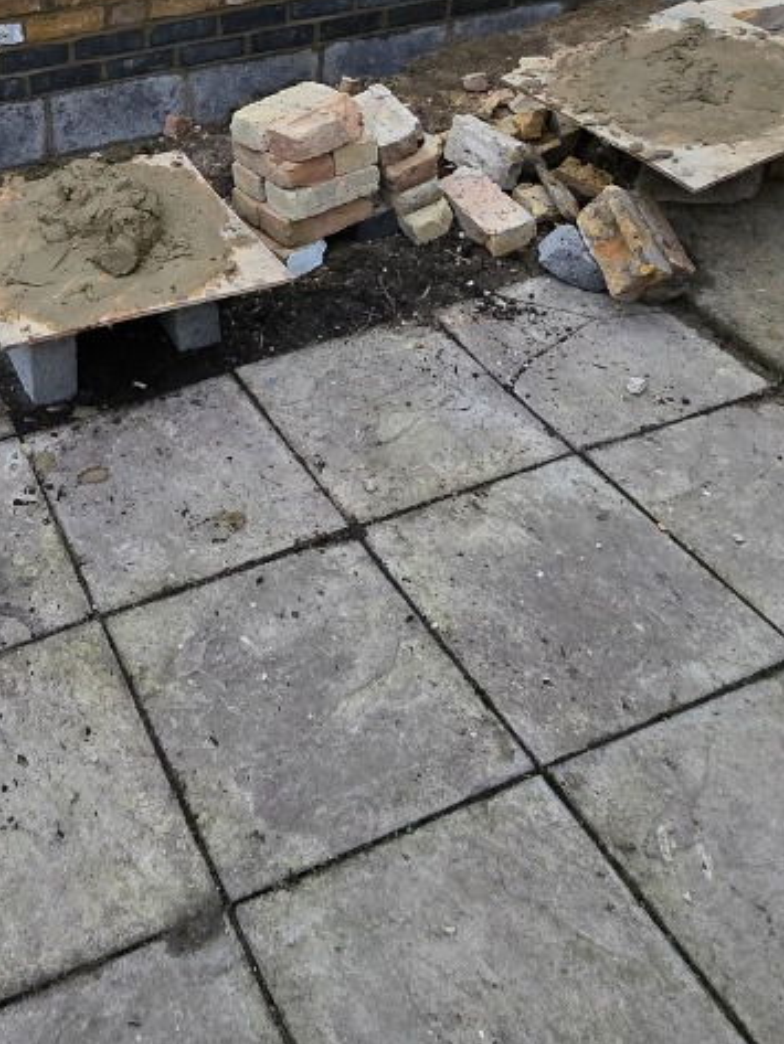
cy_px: 148
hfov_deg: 39.6
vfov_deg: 50.4
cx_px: 68
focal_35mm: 33
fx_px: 996
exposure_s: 1/50
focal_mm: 2.2
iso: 800
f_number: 2.2
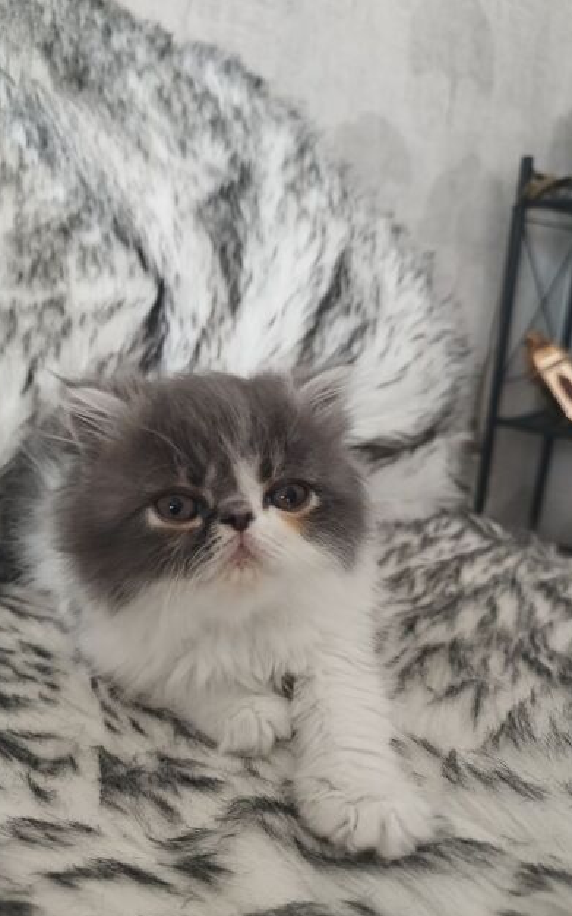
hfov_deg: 47.4
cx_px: 240
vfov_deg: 70.4
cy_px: 464
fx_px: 649
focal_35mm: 26
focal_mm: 5.89
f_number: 1.89
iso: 1090
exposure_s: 1/33.3
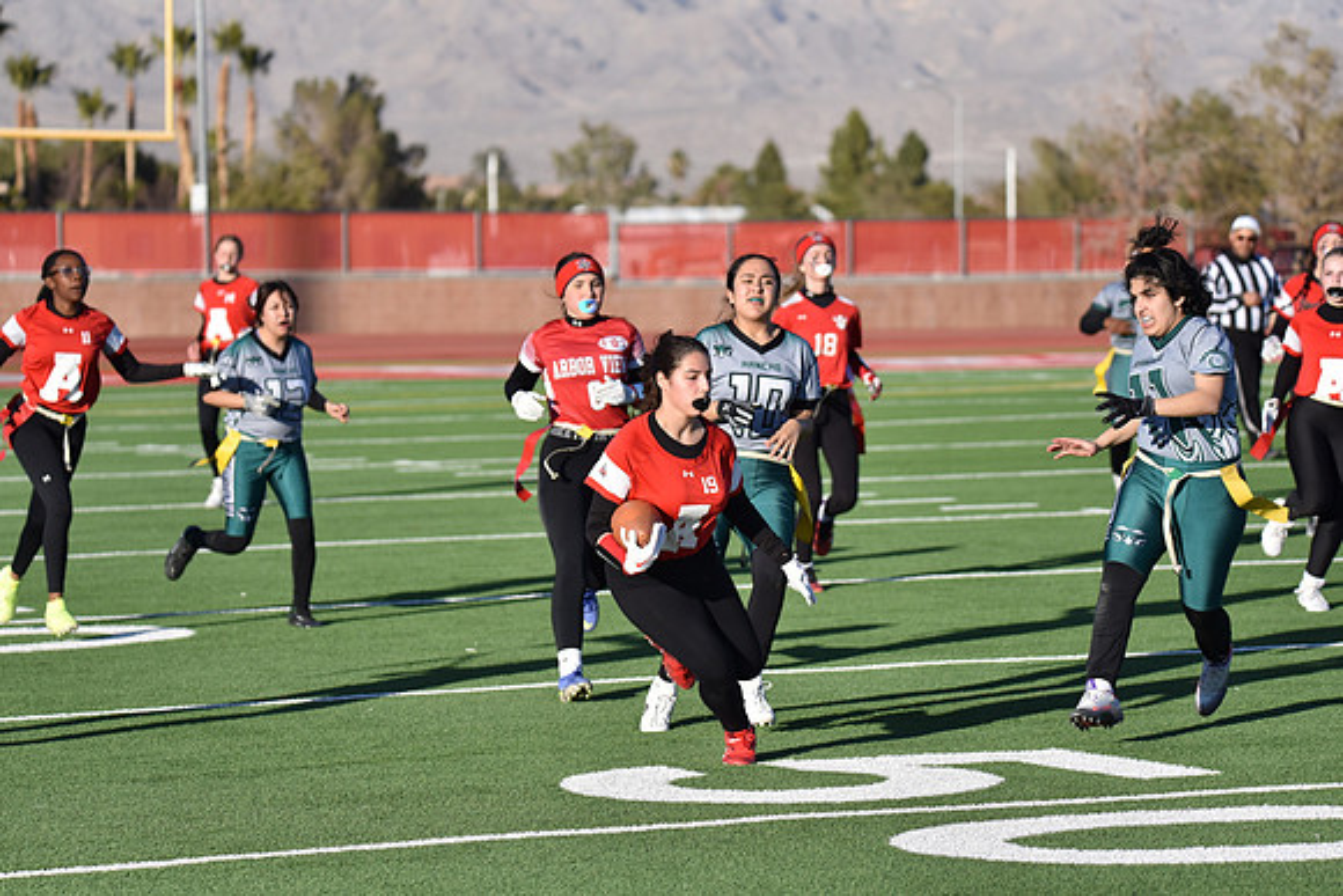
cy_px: 448
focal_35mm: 150
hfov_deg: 13.7
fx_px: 5597
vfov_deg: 9.2
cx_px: 672
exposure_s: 1/4000
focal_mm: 150
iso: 640
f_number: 5
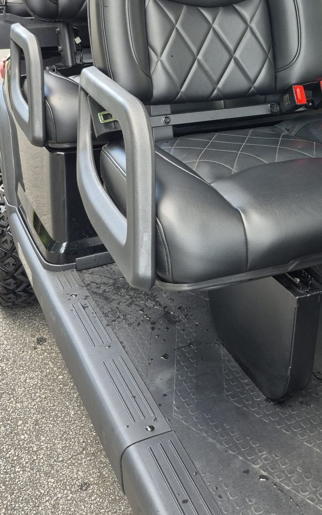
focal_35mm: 44
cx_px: 244
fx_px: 617
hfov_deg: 28.8
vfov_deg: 43.8
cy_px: 131
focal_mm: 5.4
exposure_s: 1/180
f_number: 1.8
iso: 80
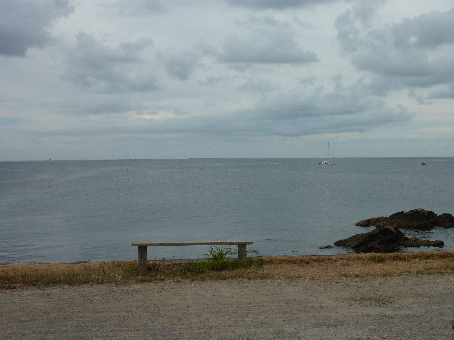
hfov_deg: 39.7
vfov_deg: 30.3
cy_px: 170
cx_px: 227
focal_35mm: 48
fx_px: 630
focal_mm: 7.9
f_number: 5.6
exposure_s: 1/500
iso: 80
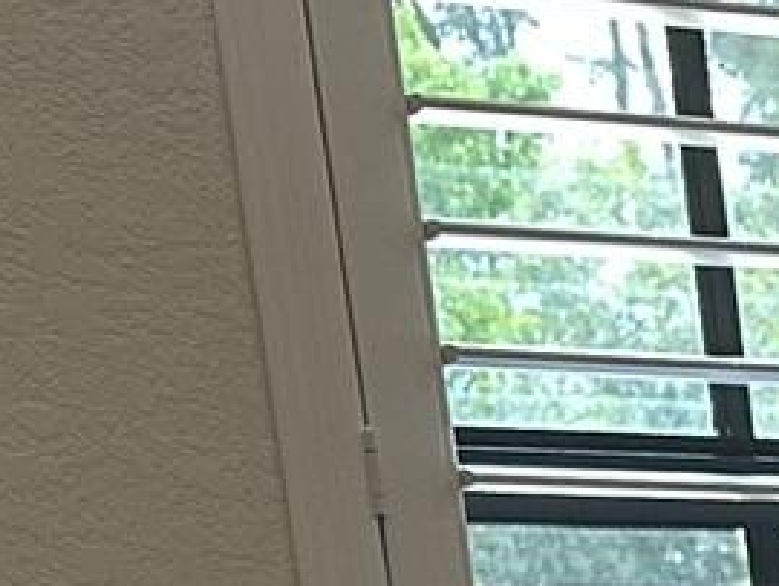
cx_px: 2620
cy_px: 1888
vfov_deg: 7.1
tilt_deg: -14.4
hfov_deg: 8.4
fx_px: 4099
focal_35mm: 182
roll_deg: +1.3
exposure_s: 1/120
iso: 160
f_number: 1.78
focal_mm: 6.86
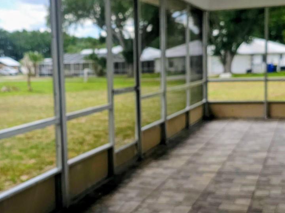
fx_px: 420
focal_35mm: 51
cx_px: 108
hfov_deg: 37.3
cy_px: 121
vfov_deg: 28.5
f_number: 1.7
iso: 12
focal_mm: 6.3
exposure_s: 1/120
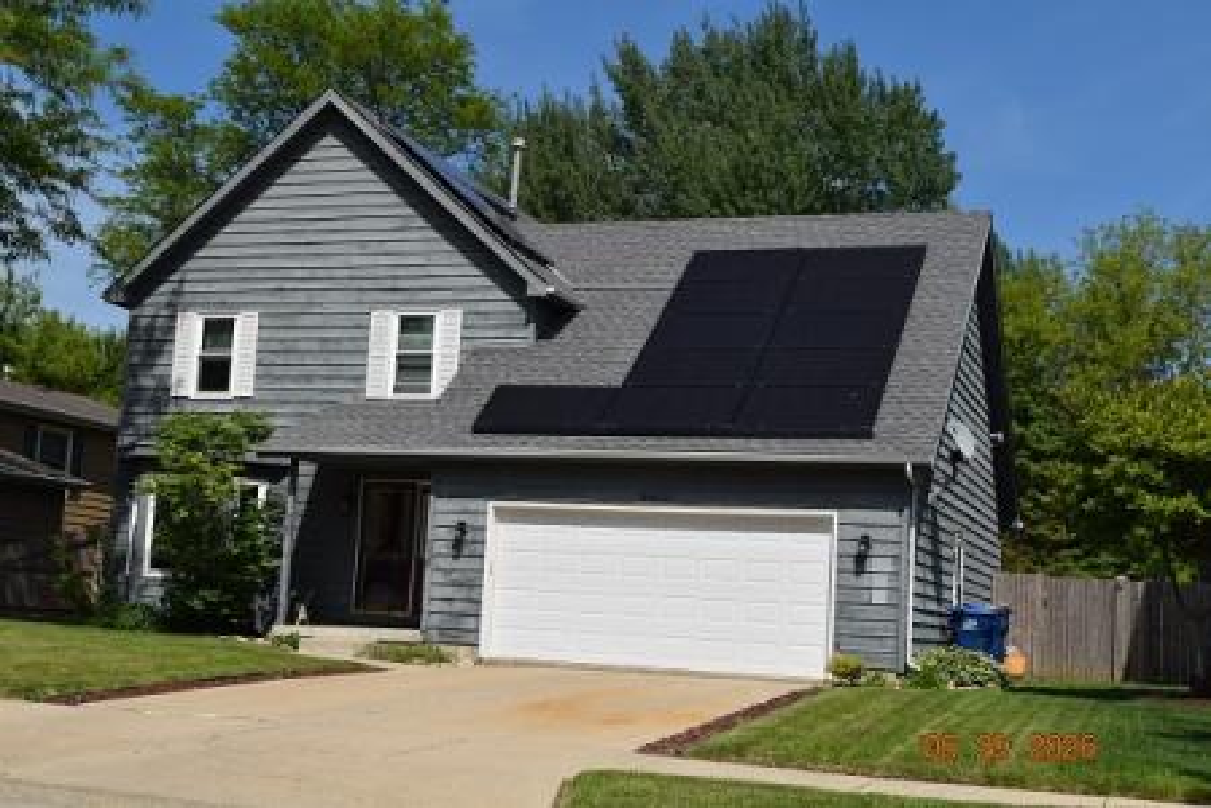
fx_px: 1715
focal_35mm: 51
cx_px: 606
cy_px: 404
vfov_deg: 26.5
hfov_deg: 38.9
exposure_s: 1/200
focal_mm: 34
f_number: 14
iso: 100
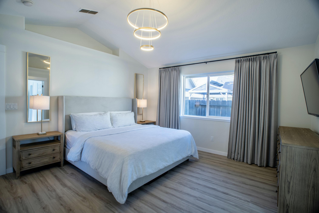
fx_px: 146
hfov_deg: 95.0
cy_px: 106
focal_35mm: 16
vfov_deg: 72.1
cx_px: 160
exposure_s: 1/13
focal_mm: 11
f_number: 8
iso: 100
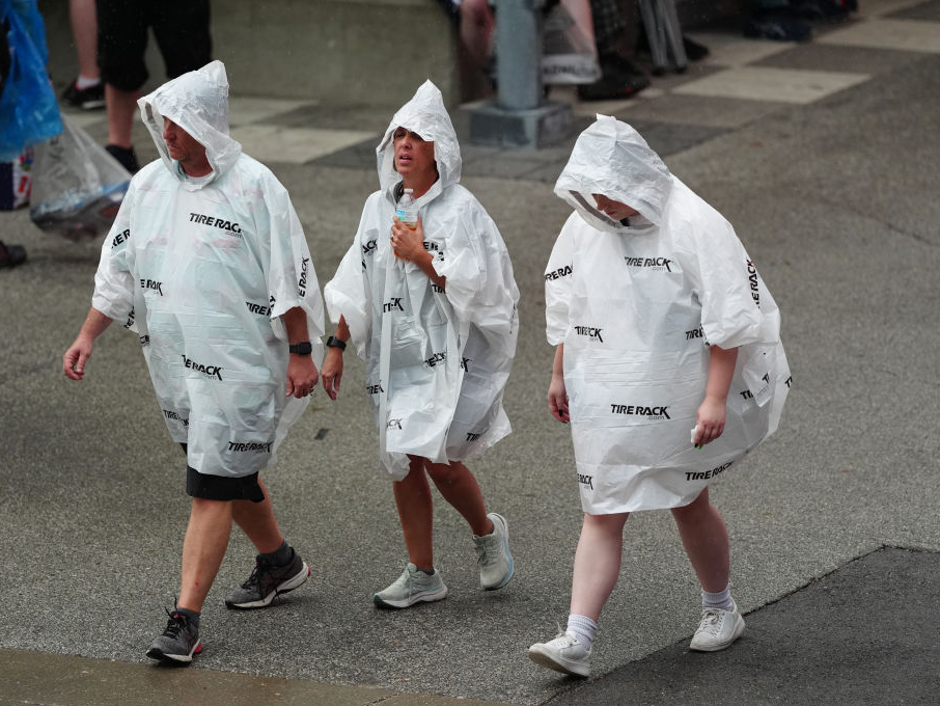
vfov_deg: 4.6
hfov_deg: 6.1
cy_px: 352
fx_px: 8855
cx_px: 460
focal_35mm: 326
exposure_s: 1/1000
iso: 2500
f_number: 3.5
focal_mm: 300
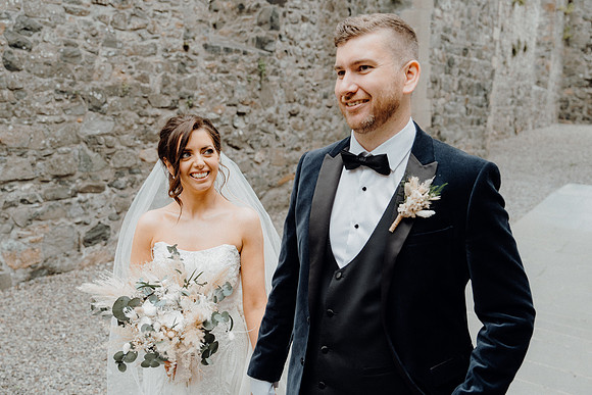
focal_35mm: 34
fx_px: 559
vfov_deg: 38.9
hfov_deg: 55.8
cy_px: 198
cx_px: 296
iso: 125
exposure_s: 1/160
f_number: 3.5
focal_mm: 34
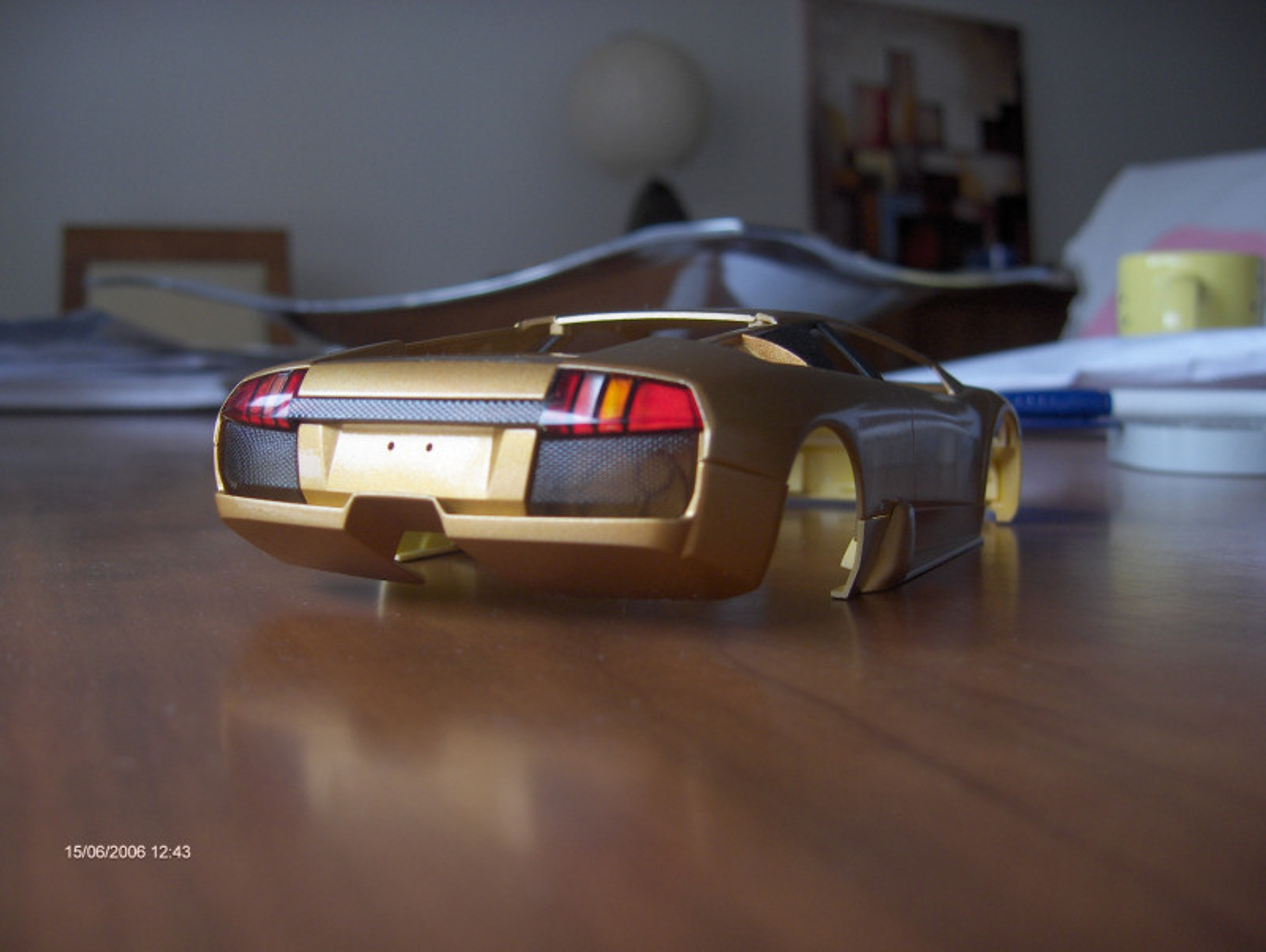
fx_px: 1428
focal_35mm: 39
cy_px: 476
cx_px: 633
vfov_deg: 36.9
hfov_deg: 47.8
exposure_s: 1/60.8
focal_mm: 8
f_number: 2.8
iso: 200
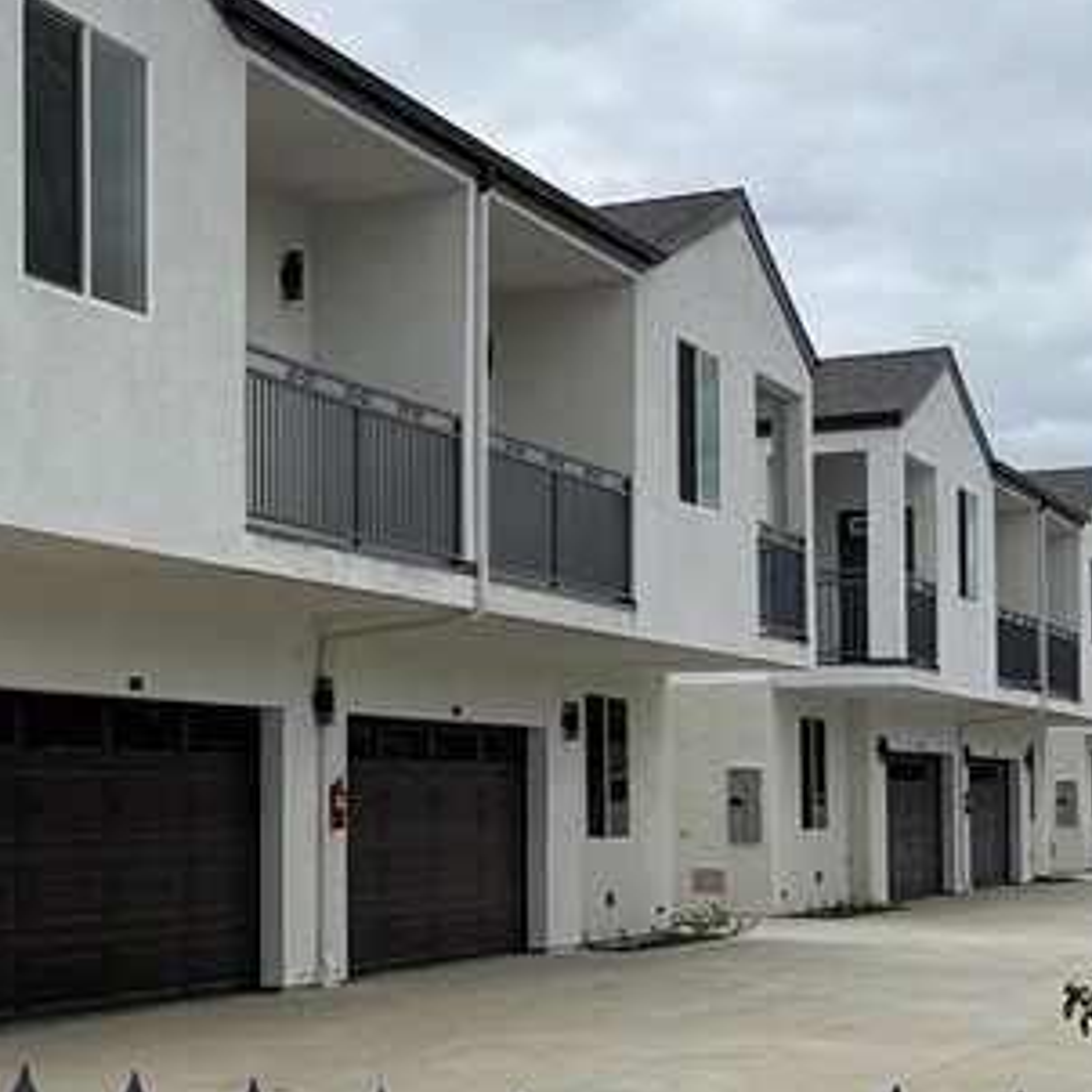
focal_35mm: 72
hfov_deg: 22.3
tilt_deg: +2.8
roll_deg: -0.2
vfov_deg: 23.9
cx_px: -188
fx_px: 2570
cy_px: 727
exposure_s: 1/11905
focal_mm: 6.76
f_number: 1.78
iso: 80
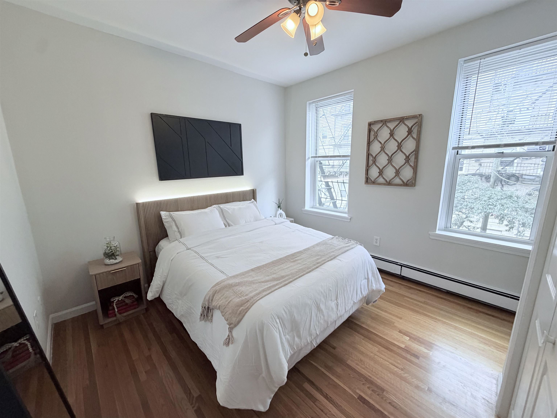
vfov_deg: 85.7
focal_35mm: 14
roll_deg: +0.2
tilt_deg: -11.7
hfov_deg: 102.1
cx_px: 278
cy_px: 209
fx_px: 225
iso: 250
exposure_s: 1/120
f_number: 2.2
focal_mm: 2.22
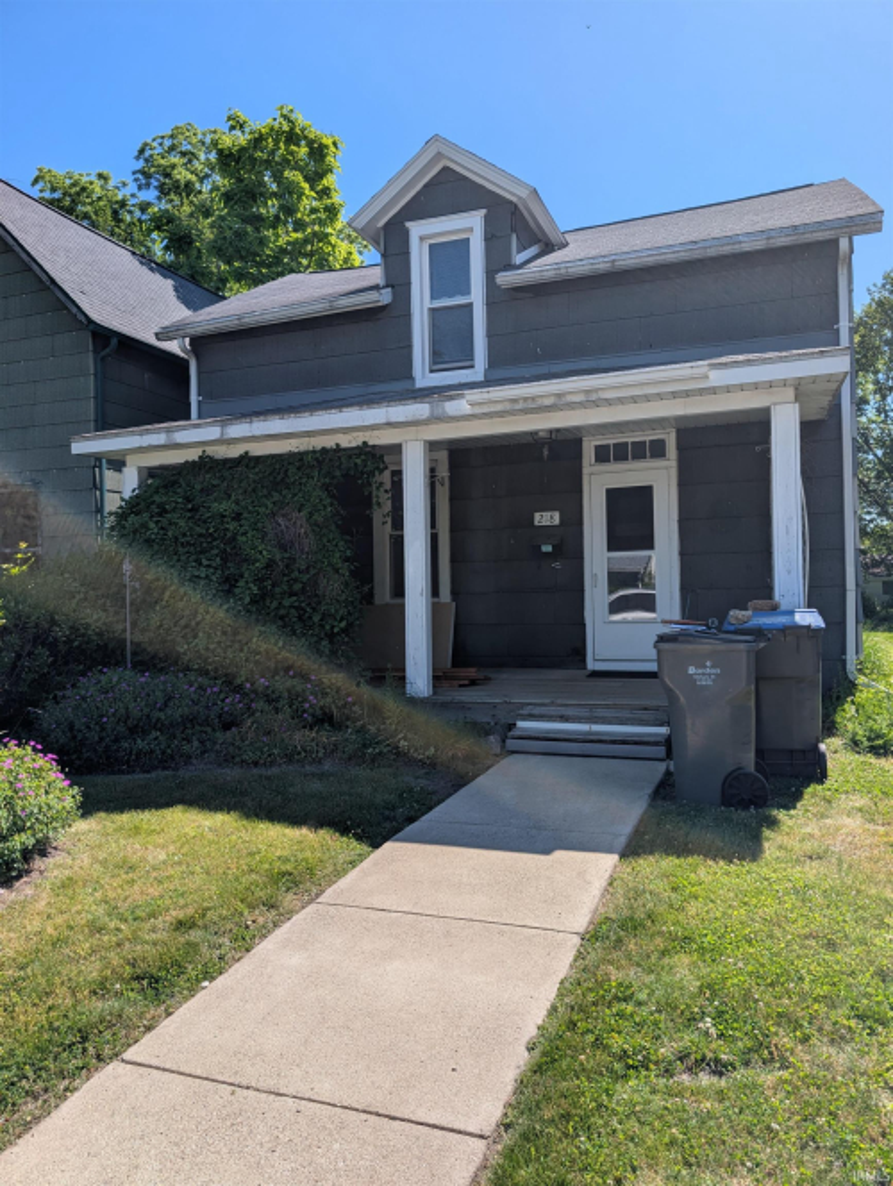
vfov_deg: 71.5
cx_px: 446
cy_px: 593
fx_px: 823
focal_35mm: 24
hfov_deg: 56.9
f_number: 1.68
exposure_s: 1/980
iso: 21
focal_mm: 6.9
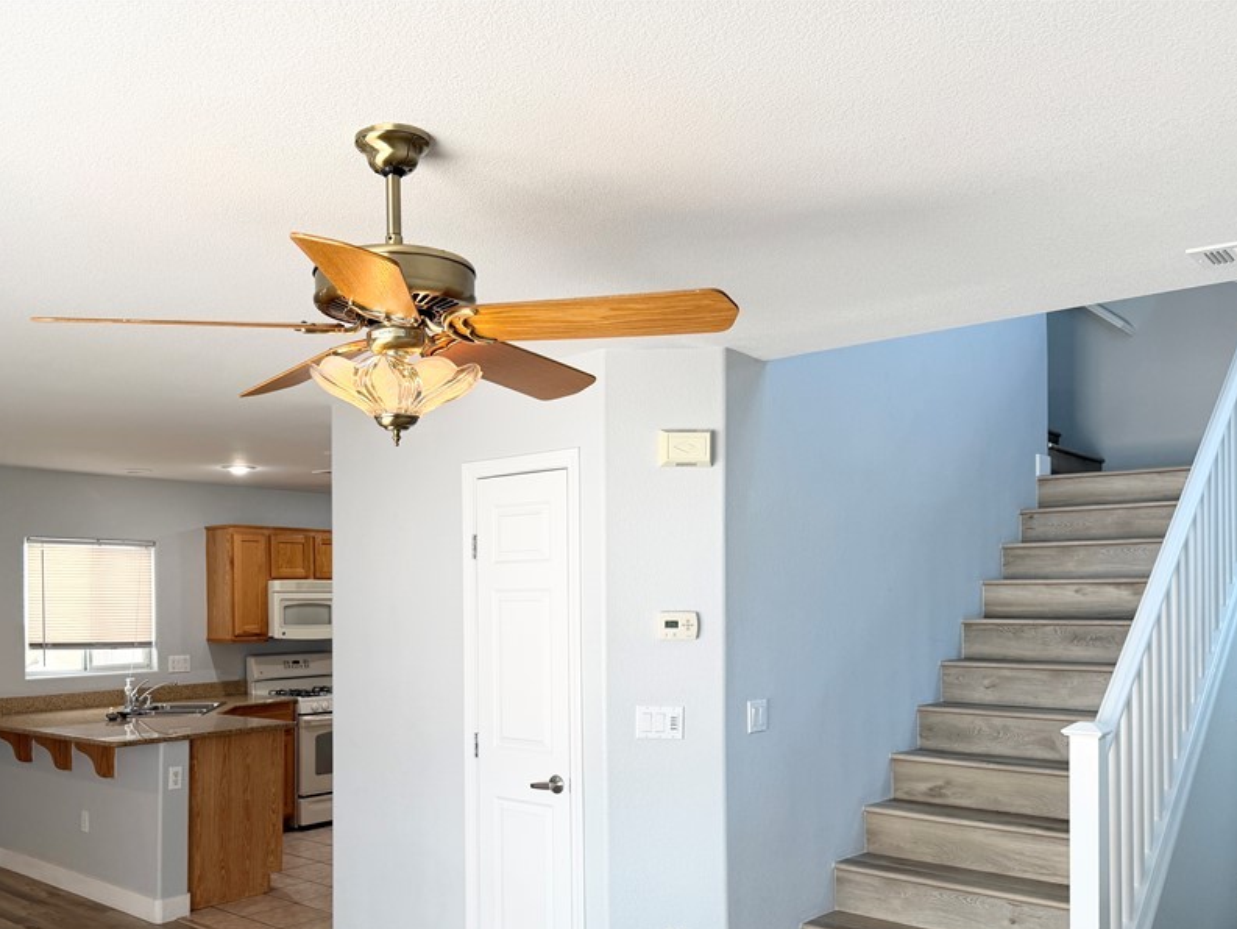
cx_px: 487
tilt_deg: -0.2
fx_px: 1108
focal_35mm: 31
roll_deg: +0.5
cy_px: 596
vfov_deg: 45.0
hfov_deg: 57.8
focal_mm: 6.76
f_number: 1.78
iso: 100
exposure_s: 1/120
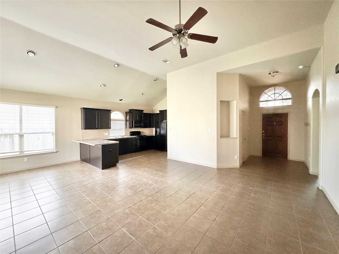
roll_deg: +0.7
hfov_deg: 102.1
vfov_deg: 85.7
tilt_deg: -1.3
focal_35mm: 14
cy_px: 127
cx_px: 170
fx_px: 137
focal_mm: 2.22
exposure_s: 1/60
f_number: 2.2
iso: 1250
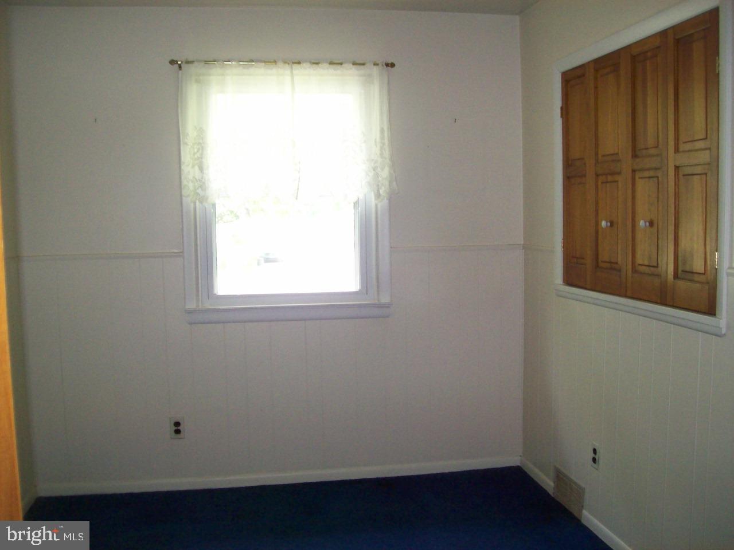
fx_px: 763
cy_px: 275
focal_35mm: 36
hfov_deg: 51.4
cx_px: 367
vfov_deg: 39.7
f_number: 2.7
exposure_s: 1/64
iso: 200
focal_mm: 6
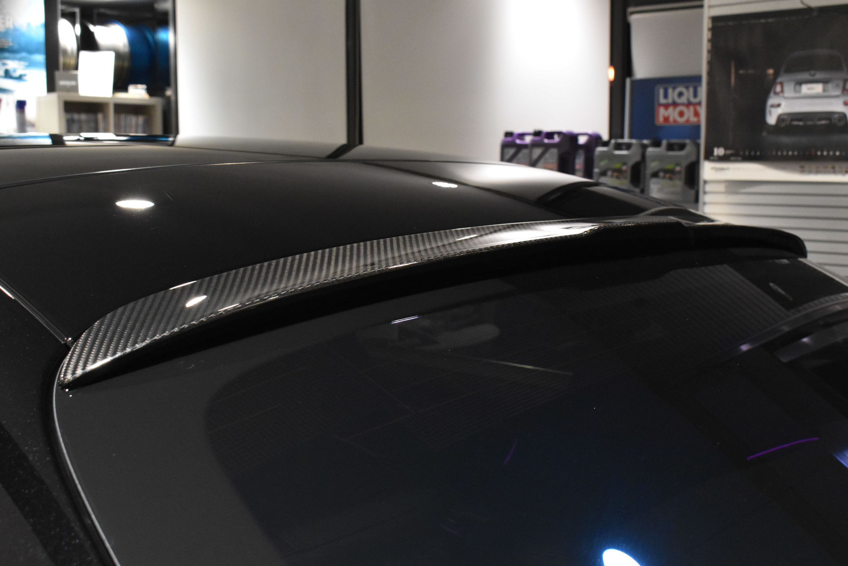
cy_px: 283
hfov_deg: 45.0
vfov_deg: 30.9
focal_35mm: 44
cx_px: 424
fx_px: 1025
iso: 3600
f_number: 8
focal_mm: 29
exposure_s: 1/50
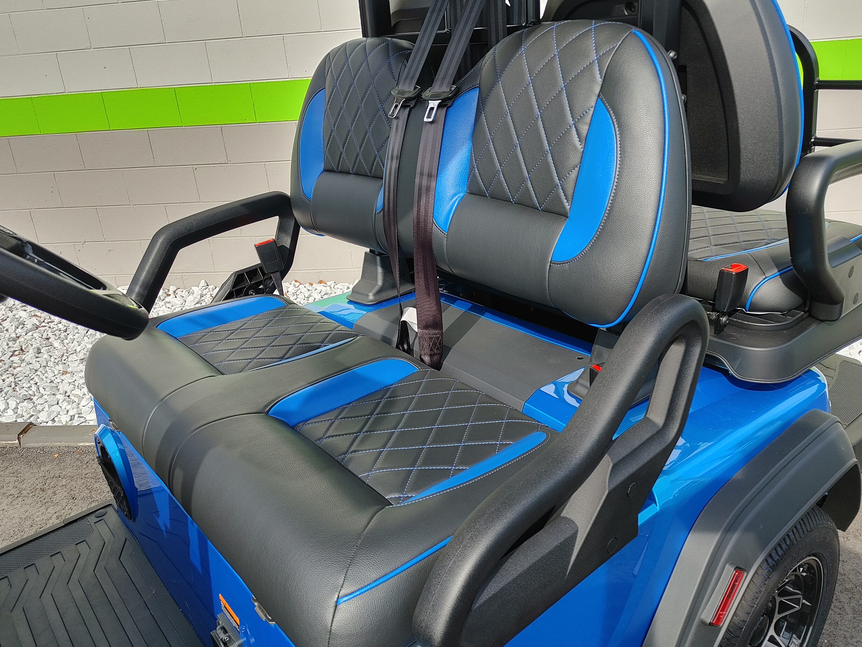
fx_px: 672
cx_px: 428
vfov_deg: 51.4
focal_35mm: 27
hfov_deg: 65.3
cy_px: 314
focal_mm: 4.81
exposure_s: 1/658
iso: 50
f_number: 1.8
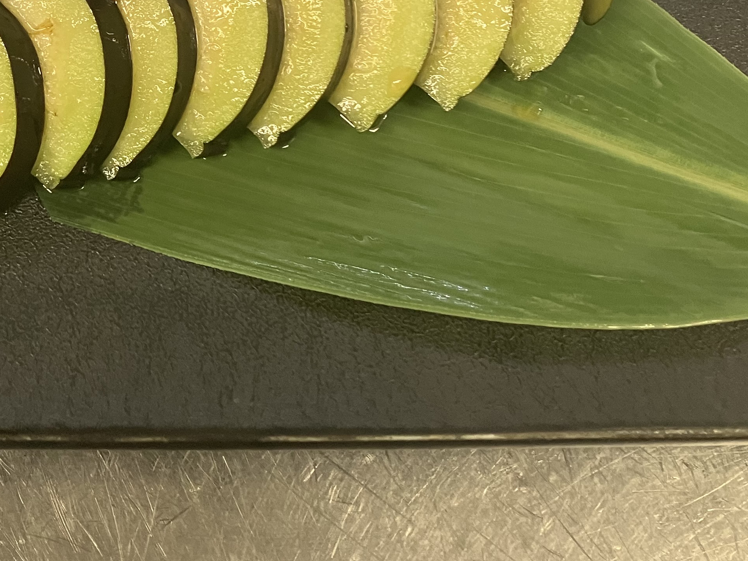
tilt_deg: -61.3
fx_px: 1275
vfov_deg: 23.9
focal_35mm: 59
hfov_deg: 31.2
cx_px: 78
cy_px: 25
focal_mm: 3.99
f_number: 1.8
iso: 125
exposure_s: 1/50
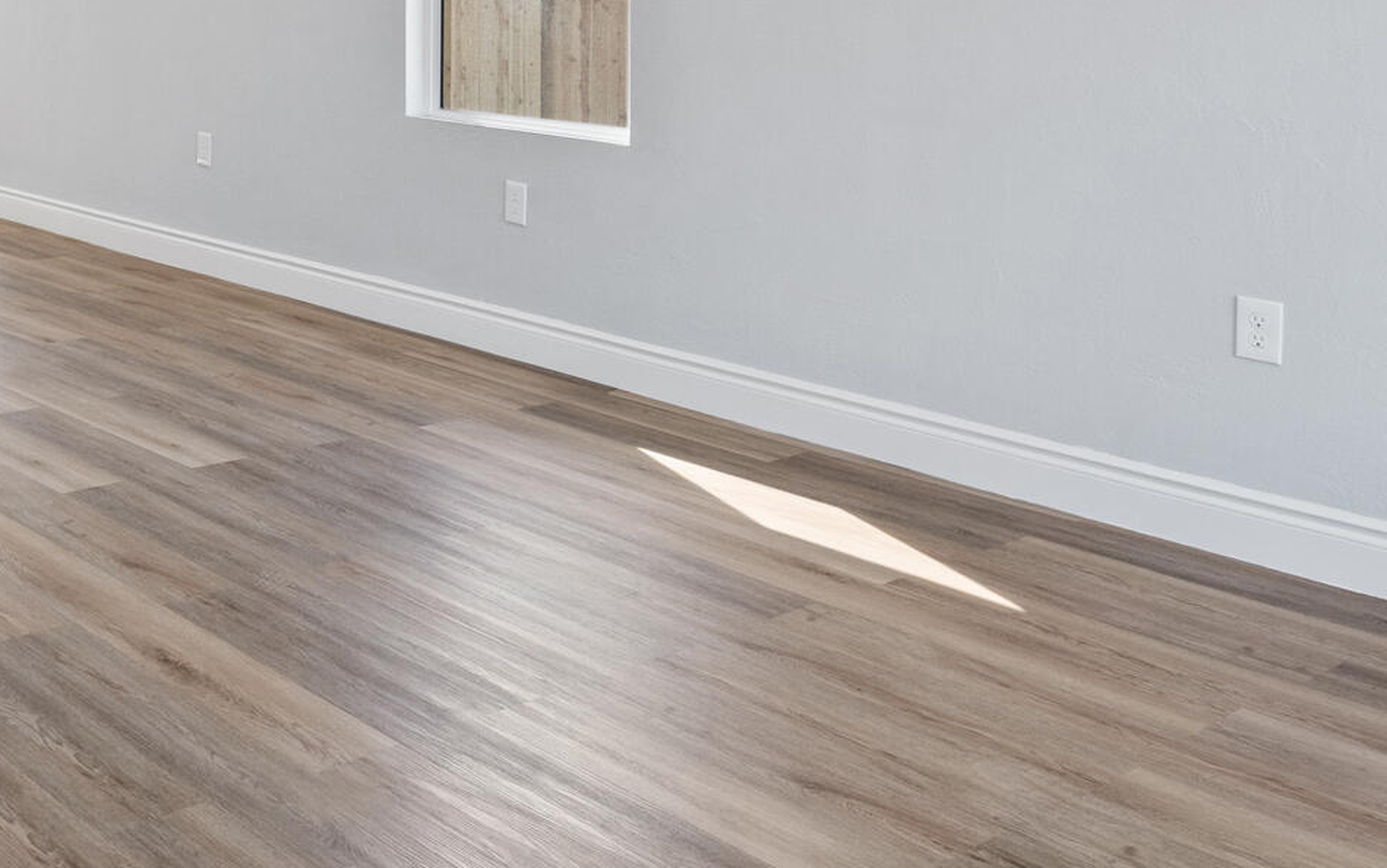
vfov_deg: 27.8
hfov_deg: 41.6
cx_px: 79
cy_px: -31
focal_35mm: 43
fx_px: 1626
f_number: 11
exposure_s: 1/8
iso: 1000
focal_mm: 16
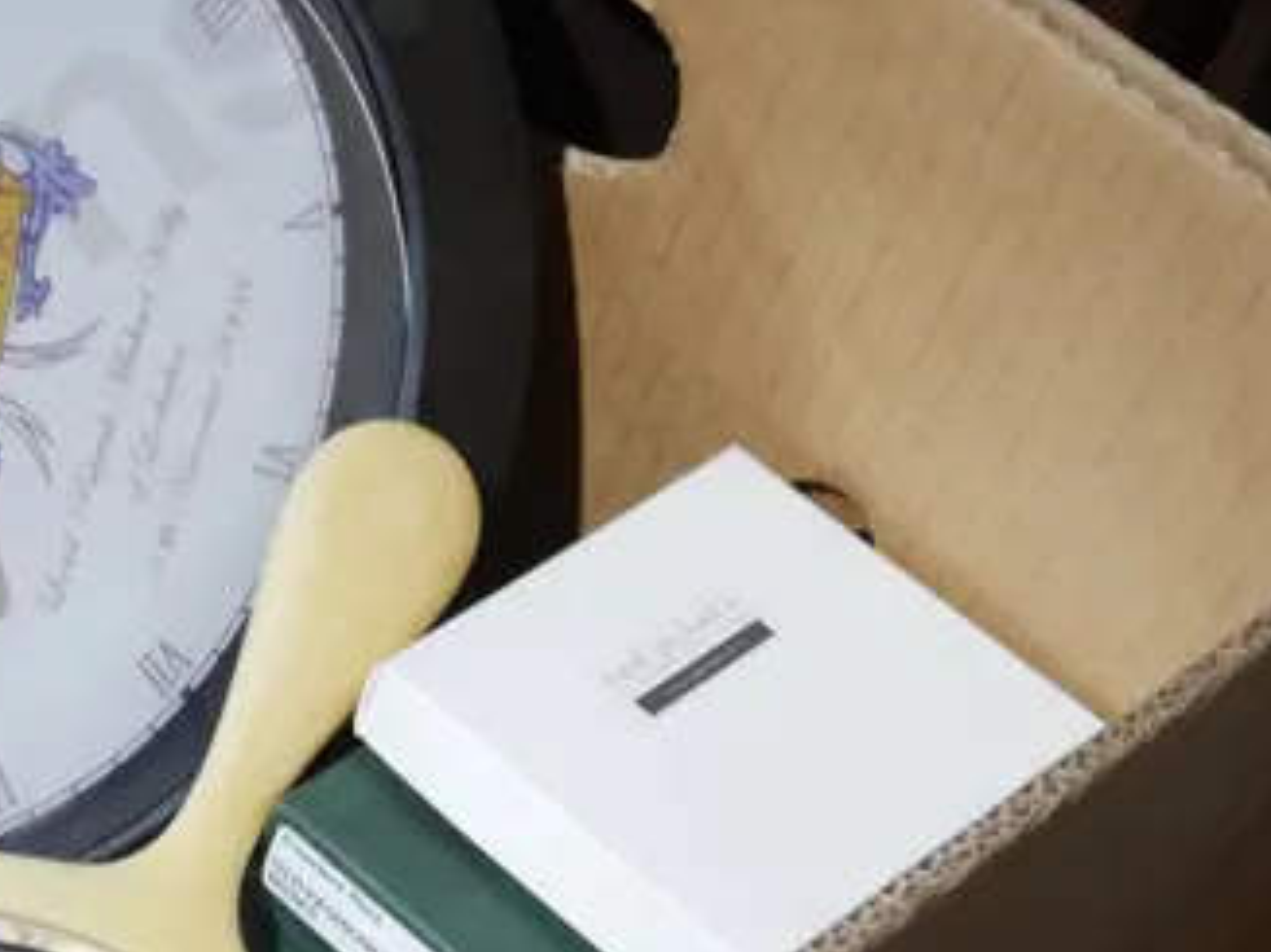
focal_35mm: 94
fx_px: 3450
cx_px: -525
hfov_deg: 18.8
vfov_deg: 15.7
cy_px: 620
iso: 800
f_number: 3.6
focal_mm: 15
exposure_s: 1/60
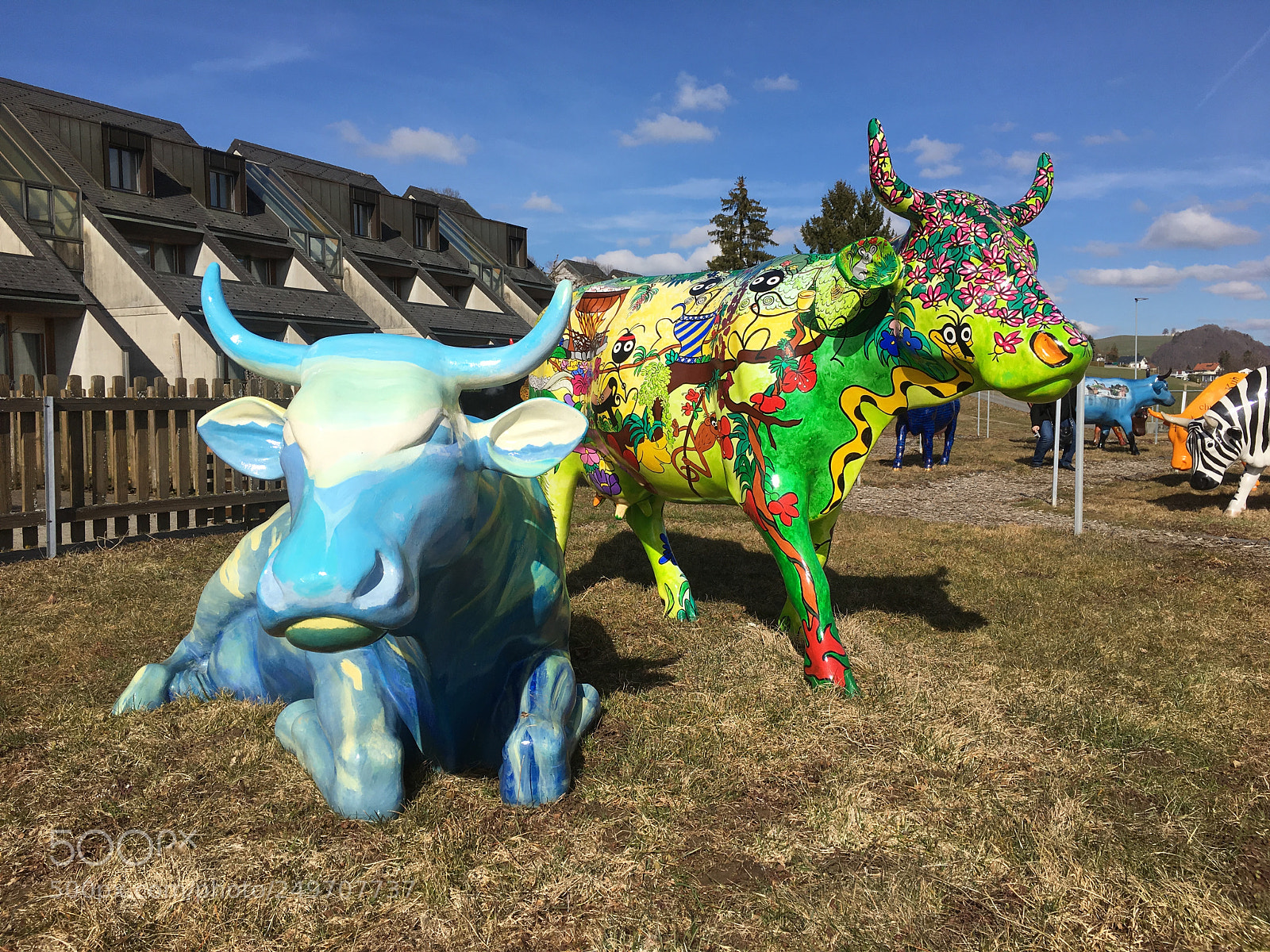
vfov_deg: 48.2
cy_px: 476
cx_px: 635
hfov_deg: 61.7
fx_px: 1064
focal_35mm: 29
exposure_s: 1/2481
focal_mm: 4.15
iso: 25
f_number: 2.2
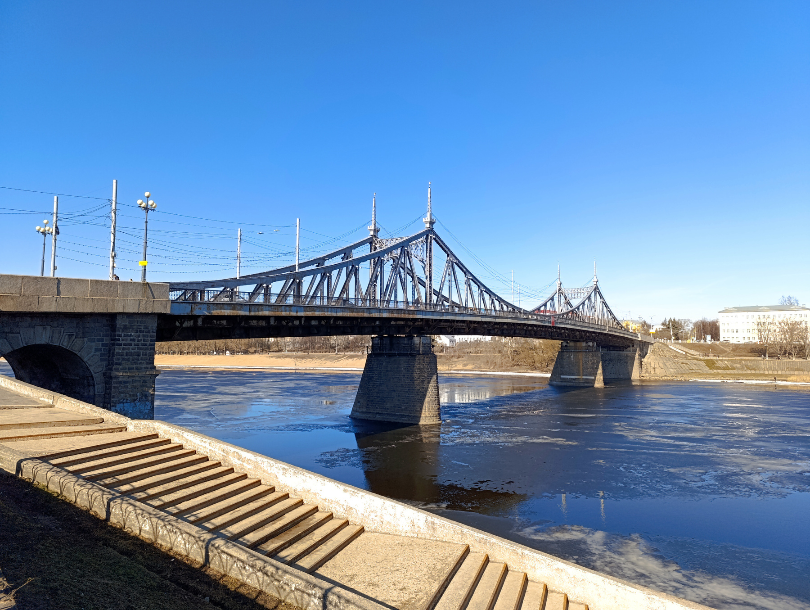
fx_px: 539
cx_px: 405
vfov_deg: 59.0
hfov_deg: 73.9
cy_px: 305
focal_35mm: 23
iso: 50
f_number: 1.6
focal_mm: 6.14
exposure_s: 1/541
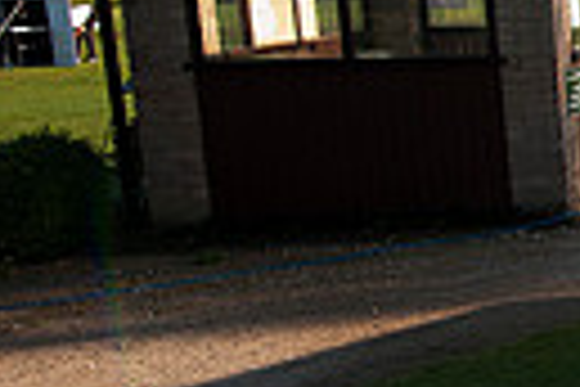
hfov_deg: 16.2
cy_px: 166
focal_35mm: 81
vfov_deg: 16.8
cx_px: 1281
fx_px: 1305
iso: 200
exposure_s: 1/200
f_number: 7.1
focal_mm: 18
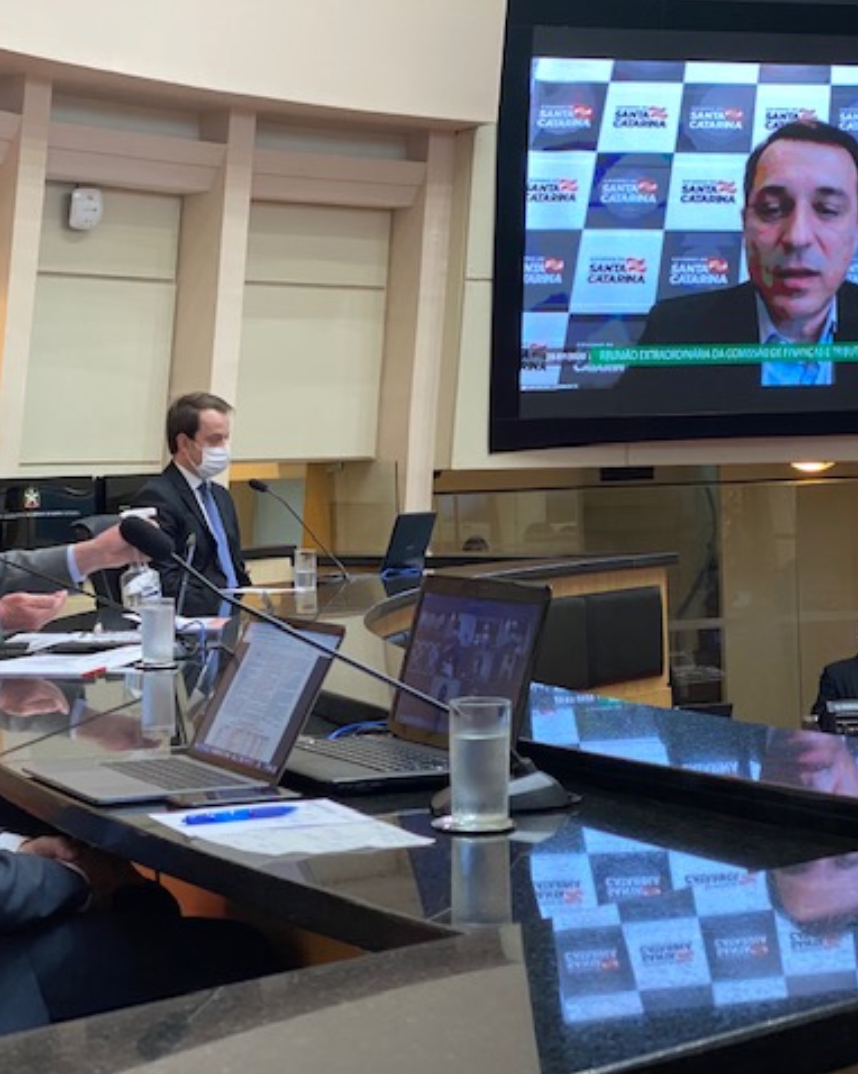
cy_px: 537
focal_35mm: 68
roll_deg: +2.7
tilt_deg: -2.9
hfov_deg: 22.5
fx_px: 2160
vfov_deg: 27.9
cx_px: 425
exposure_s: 1/80
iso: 125
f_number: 2
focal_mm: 6
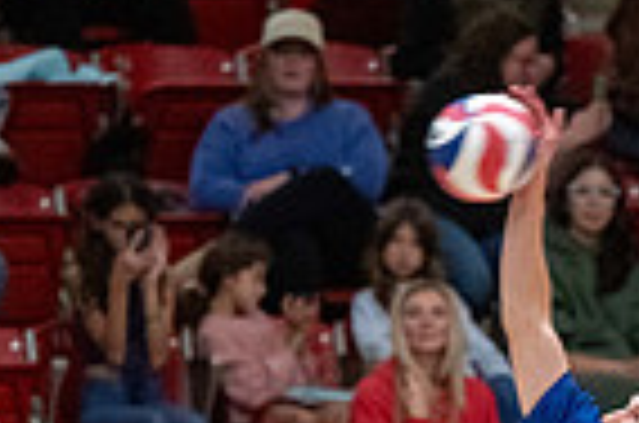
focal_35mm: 676
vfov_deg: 2.0
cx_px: 522
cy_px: 551
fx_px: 11972
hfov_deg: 3.1
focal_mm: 165
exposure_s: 1/640
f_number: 2.8
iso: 6400
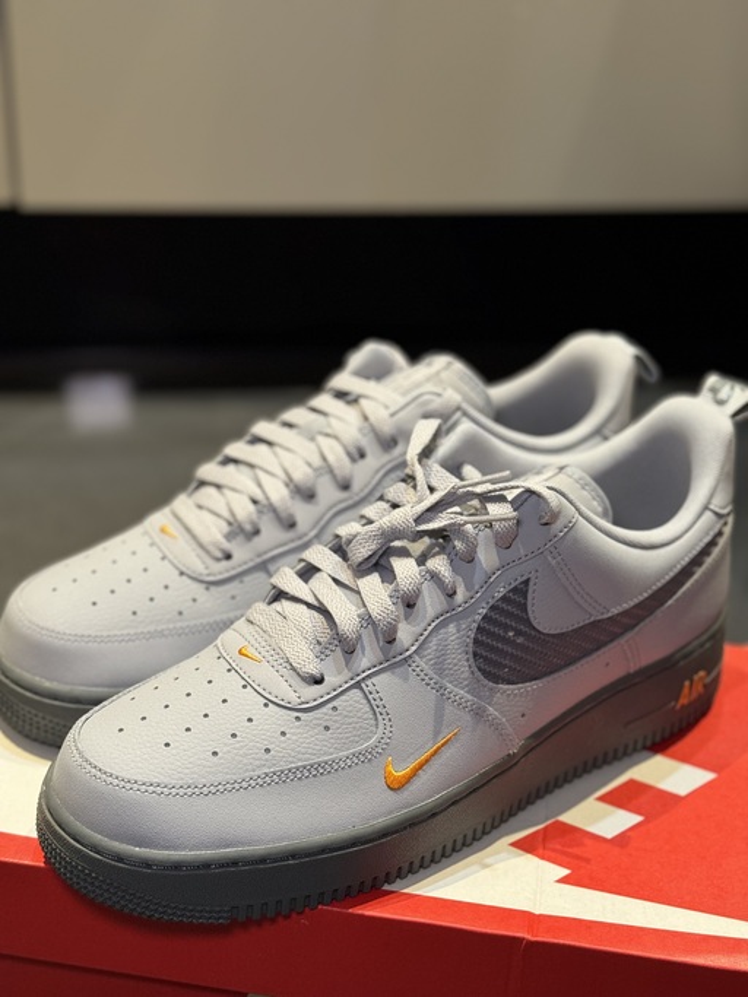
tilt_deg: -26.4
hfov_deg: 30.3
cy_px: 498
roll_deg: -2.9
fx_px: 1383
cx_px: 374
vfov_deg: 39.7
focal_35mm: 48
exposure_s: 1/50
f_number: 1.78
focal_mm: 6.86
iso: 250
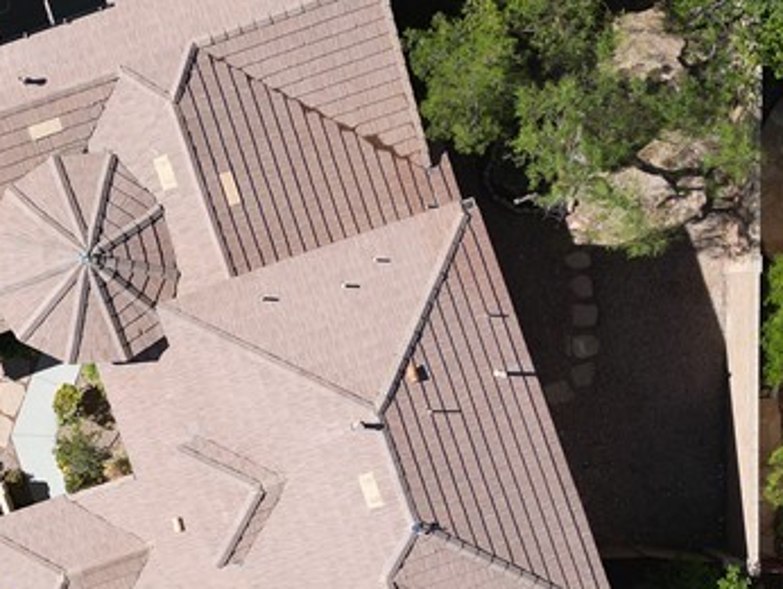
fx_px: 1607
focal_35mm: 71
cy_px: 353
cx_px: 161
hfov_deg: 26.9
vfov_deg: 20.7
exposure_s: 1/2500
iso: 100
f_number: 1.7
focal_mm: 6.72
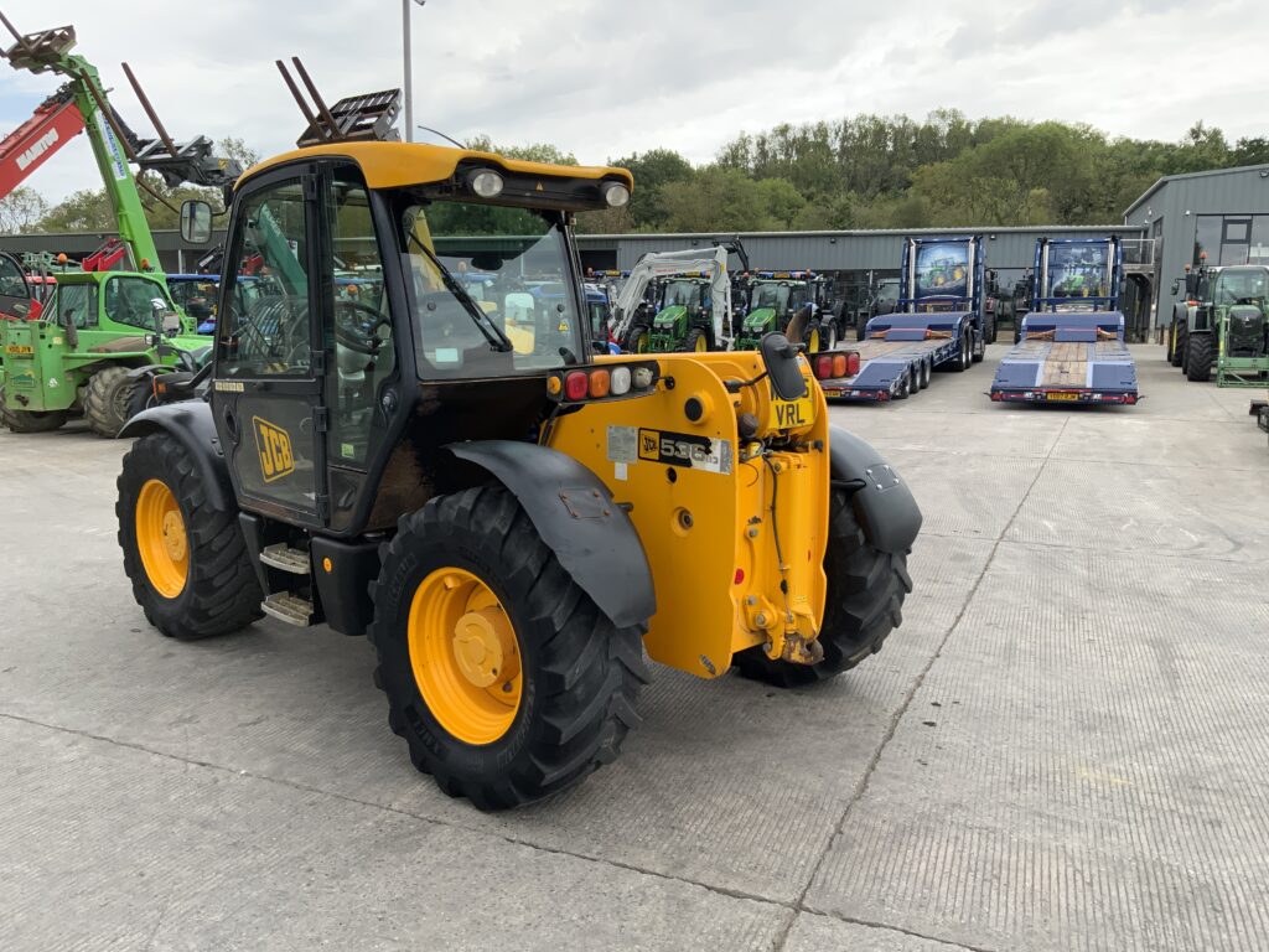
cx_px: 634
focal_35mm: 29
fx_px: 1063
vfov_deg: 48.2
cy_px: 476
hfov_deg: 61.7
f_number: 1.8
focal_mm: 3
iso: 16
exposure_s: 1/495
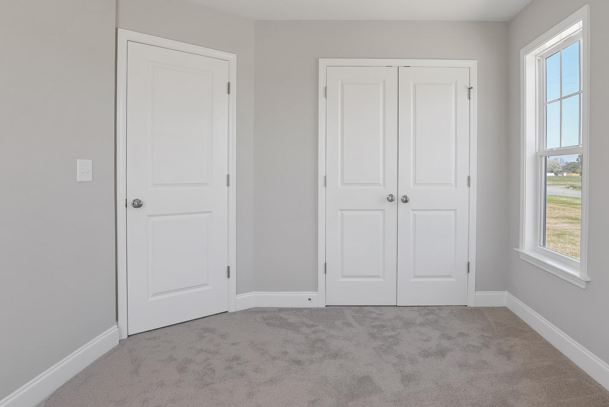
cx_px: 346
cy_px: 188
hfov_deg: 75.7
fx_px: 389
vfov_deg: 55.1
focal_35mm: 23
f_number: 5
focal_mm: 16
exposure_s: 1/40
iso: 80
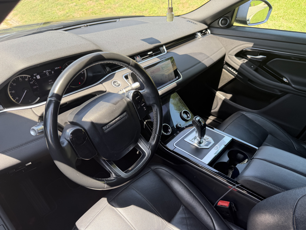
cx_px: 153
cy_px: 115
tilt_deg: -33.3
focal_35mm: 24
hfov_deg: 71.6
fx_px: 212
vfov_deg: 56.8
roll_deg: +5.4
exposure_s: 1/255
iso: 80
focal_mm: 6.76
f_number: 1.78
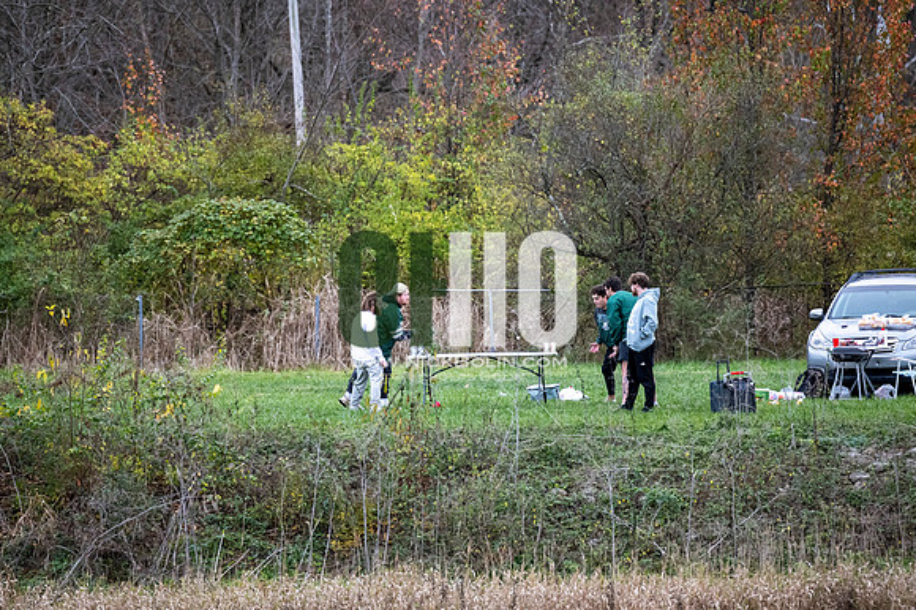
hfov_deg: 6.9
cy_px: 305
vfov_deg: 4.6
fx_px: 7629
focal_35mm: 300
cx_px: 458
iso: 500
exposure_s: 1/500
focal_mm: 200
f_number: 2.8
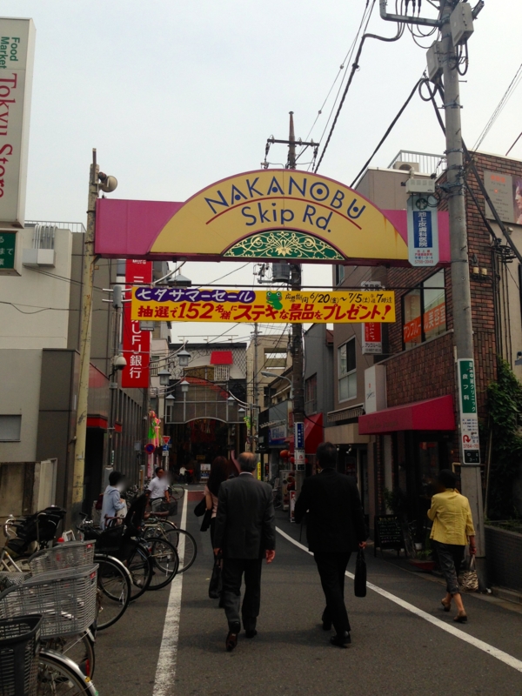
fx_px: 664
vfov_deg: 55.4
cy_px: 348
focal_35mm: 33
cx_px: 261
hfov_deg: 42.9
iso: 50
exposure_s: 1/2008
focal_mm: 4.12
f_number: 2.4
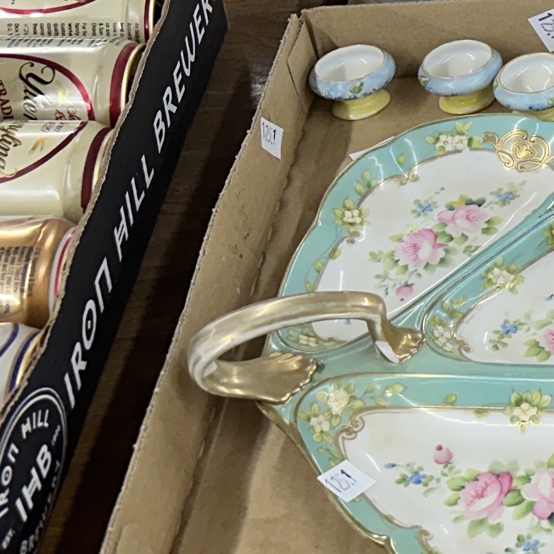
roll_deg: -4.9
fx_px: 1485
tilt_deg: -35.5
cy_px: 20
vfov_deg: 20.6
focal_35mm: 82
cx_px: 1032
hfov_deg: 17.0
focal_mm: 6.86
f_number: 1.78
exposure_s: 1/120
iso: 160
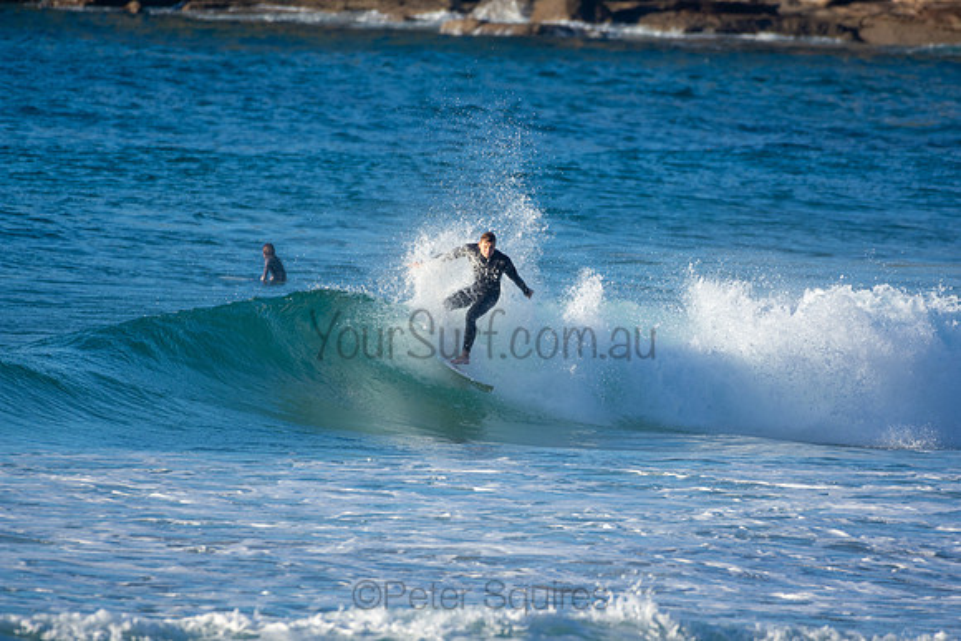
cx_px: 480
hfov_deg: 2.7
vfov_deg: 1.8
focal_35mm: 750
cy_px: 320
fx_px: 20025
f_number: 5.6
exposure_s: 1/640
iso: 140
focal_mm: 500
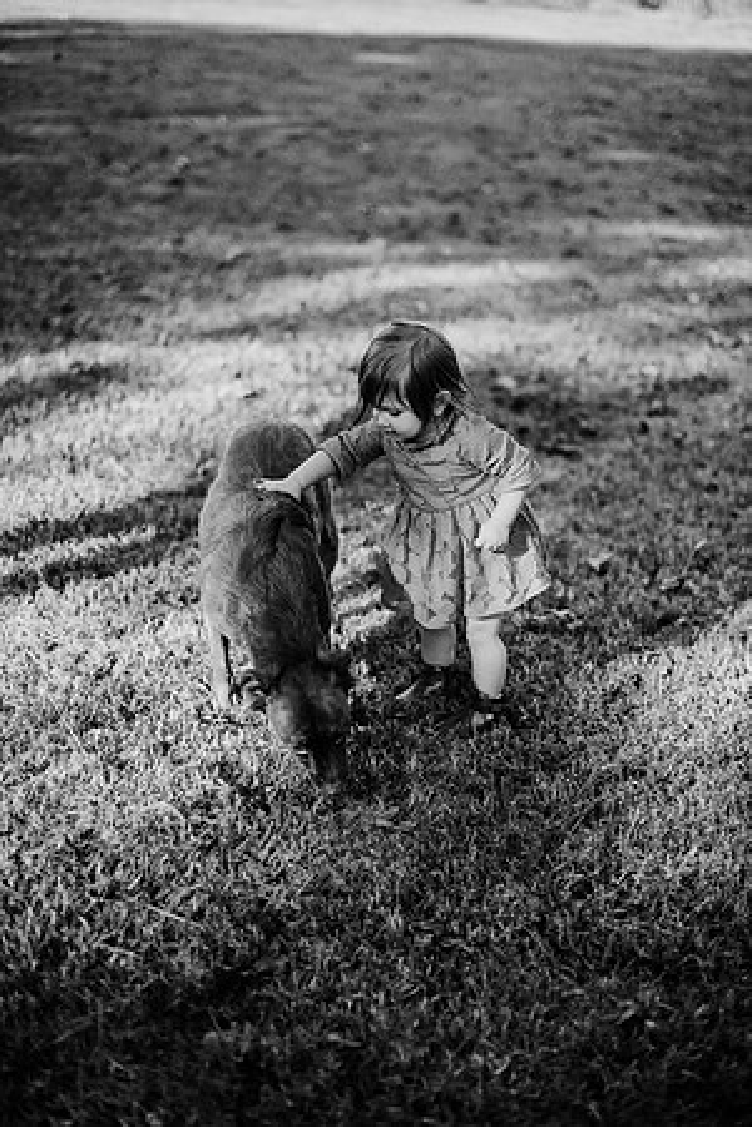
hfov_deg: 27.0
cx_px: 376
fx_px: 1567
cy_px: 564
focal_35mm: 50
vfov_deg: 39.6
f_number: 2
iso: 160
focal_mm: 50
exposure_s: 1/1000
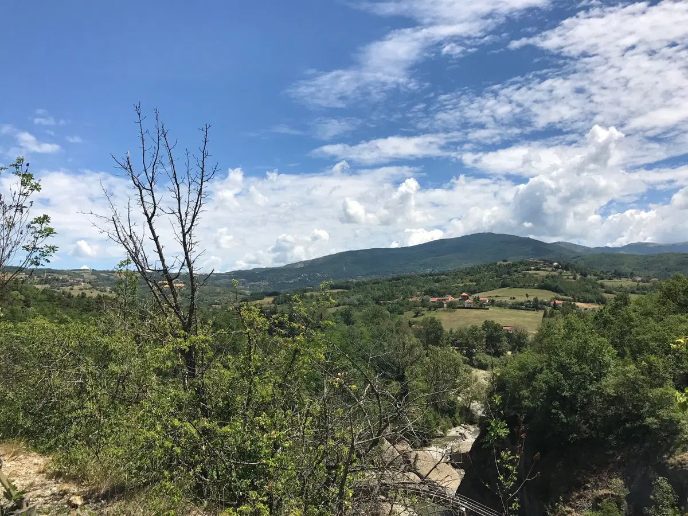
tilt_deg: +7.0
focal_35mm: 28
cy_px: 258
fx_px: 557
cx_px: 344
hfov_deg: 63.4
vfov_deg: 49.7
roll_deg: -0.6
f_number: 1.8
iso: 20
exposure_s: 1/3546
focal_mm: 3.99
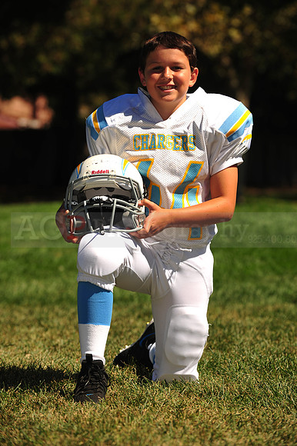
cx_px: 148
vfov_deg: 14.7
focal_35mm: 140
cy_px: 223
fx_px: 1734
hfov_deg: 9.8
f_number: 5
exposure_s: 1/1000
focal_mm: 140
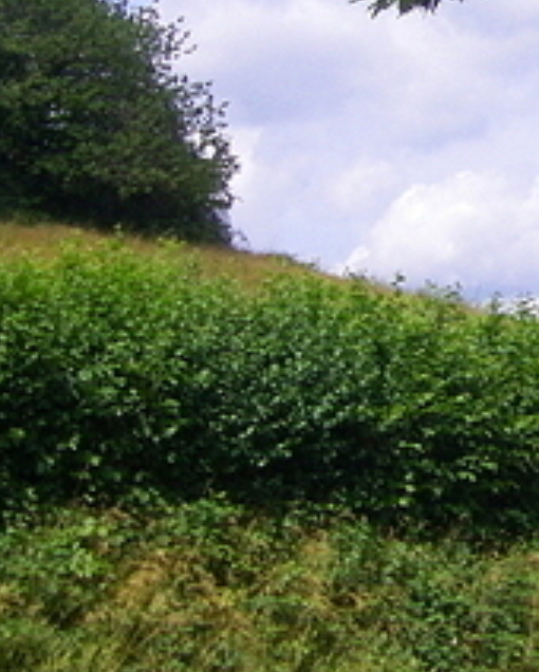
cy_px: 212
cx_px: 774
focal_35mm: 112
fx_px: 2230
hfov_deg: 13.1
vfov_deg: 17.1
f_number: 7
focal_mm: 6.3
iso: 80
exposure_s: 1/200
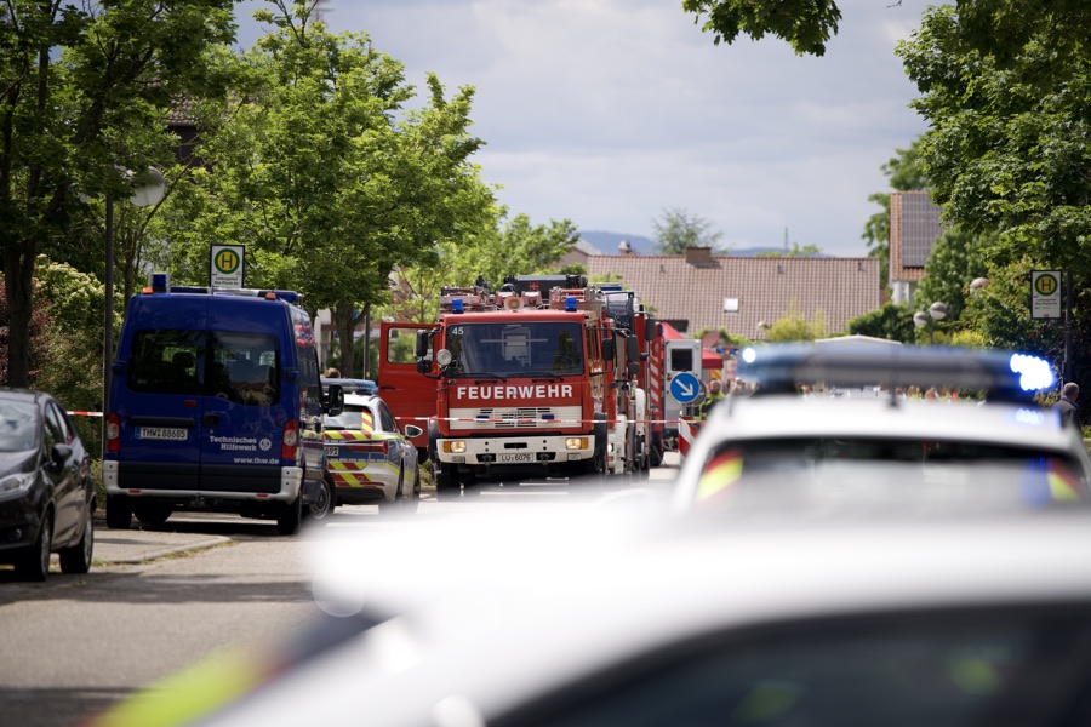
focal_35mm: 200
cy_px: 364
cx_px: 546
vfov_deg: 6.9
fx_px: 6061
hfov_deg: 10.3
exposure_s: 1/1250
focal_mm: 200
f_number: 2.8
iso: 100
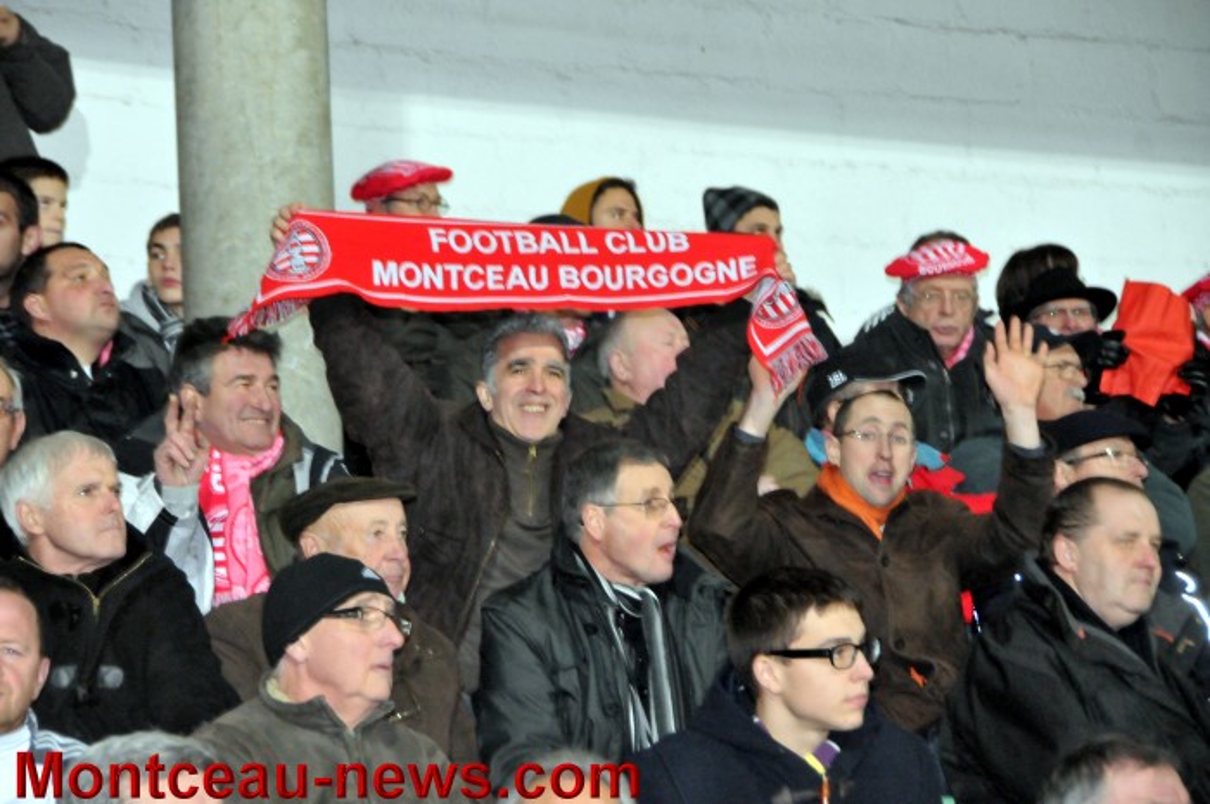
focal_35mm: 142
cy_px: 402
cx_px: 605
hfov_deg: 14.4
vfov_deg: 9.6
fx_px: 4784
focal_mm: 95
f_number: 7.1
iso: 3200
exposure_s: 1/60
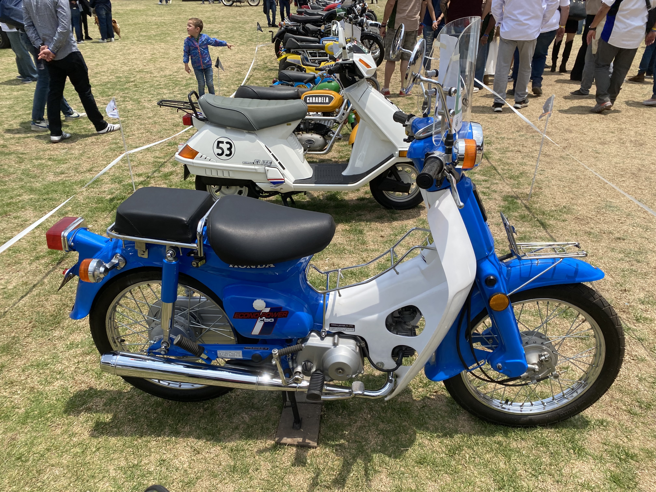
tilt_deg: -32.1
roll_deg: -0.1
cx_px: 328
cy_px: 246
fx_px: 493
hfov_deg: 67.3
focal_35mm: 26
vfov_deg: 53.1
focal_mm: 4.25
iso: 32
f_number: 1.8
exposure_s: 1/3125
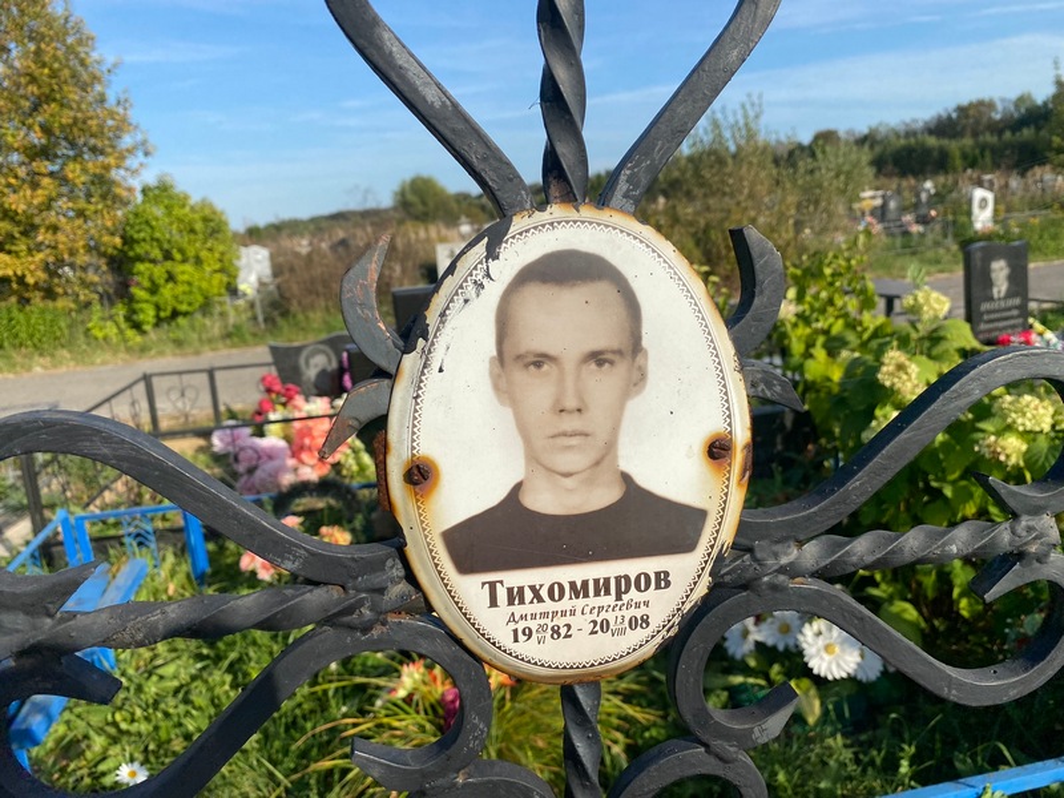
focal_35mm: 26
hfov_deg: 67.3
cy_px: 399
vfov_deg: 53.1
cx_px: 532
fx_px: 799
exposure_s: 1/3040
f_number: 1.8
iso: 32
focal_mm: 4.25
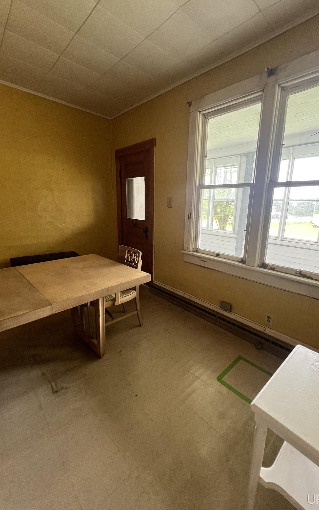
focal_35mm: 14
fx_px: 195
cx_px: 183
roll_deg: -1.5
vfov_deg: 105.3
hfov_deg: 78.1
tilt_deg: -11.9
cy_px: 253
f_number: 1.8
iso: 200
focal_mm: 1.57
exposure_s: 1/120
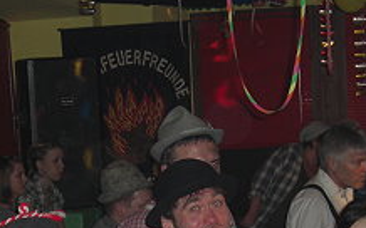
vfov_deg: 12.3
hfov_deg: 19.8
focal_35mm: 105
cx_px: 154
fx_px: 1047
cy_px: 232
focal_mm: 7.9
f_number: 2.8
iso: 200
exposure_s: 1/60
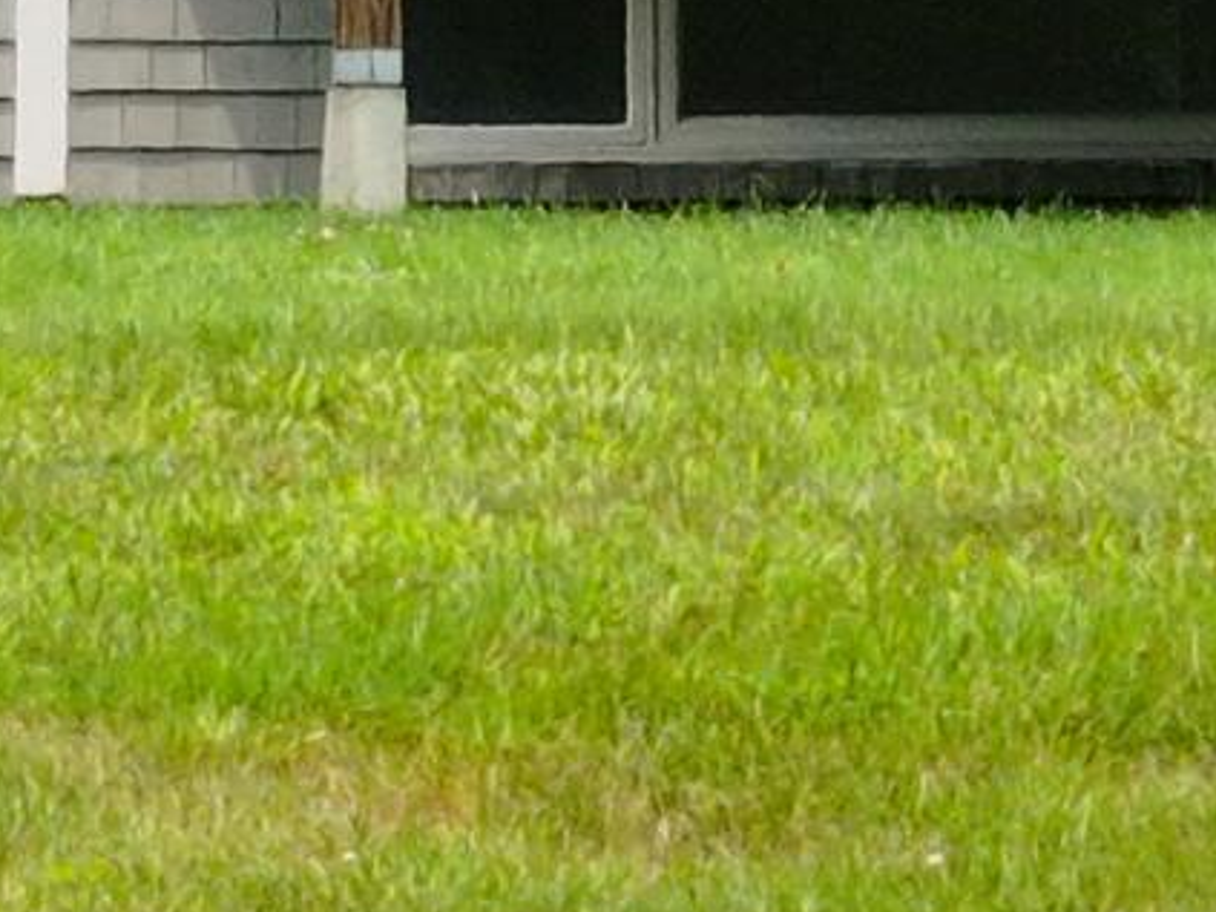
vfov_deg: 1.3
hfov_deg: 1.7
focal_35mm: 1178
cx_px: 612
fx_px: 41369
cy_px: -696
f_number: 3.4
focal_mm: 30.71
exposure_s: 1/320
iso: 100
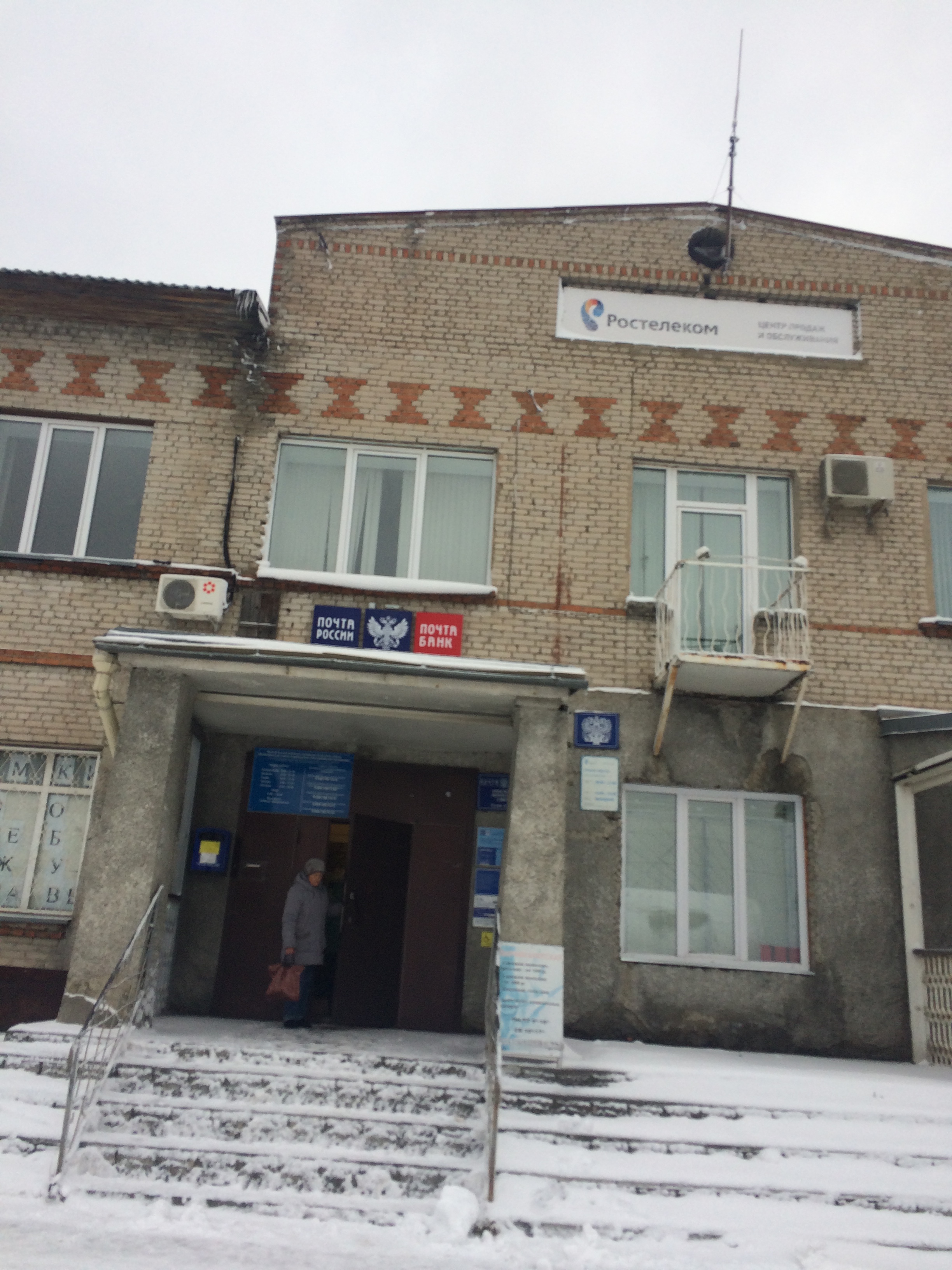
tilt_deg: +21.5
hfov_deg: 48.2
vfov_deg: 61.7
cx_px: 476
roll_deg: -1.2
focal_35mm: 29
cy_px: 635
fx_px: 1063
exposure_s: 1/366
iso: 32
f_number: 2.2
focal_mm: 4.15
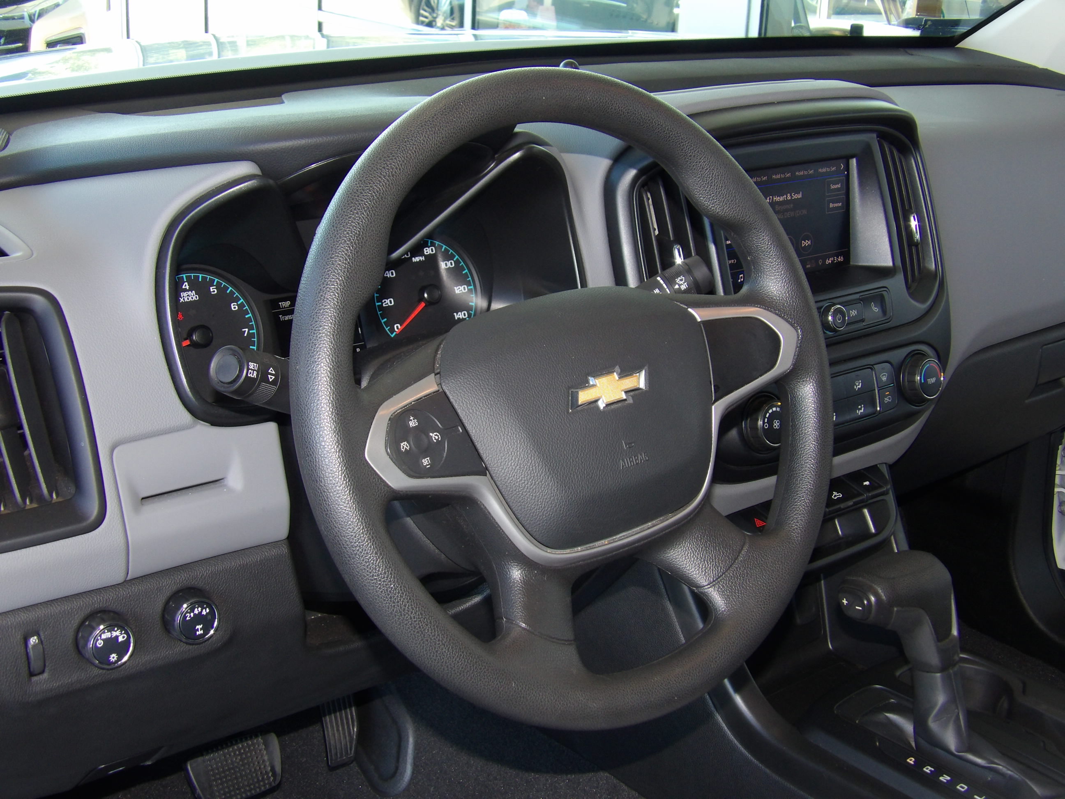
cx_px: 532
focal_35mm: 46
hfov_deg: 41.2
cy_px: 400
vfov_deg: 31.5
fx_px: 1415
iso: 200
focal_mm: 8.2
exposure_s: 1/31
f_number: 3.8
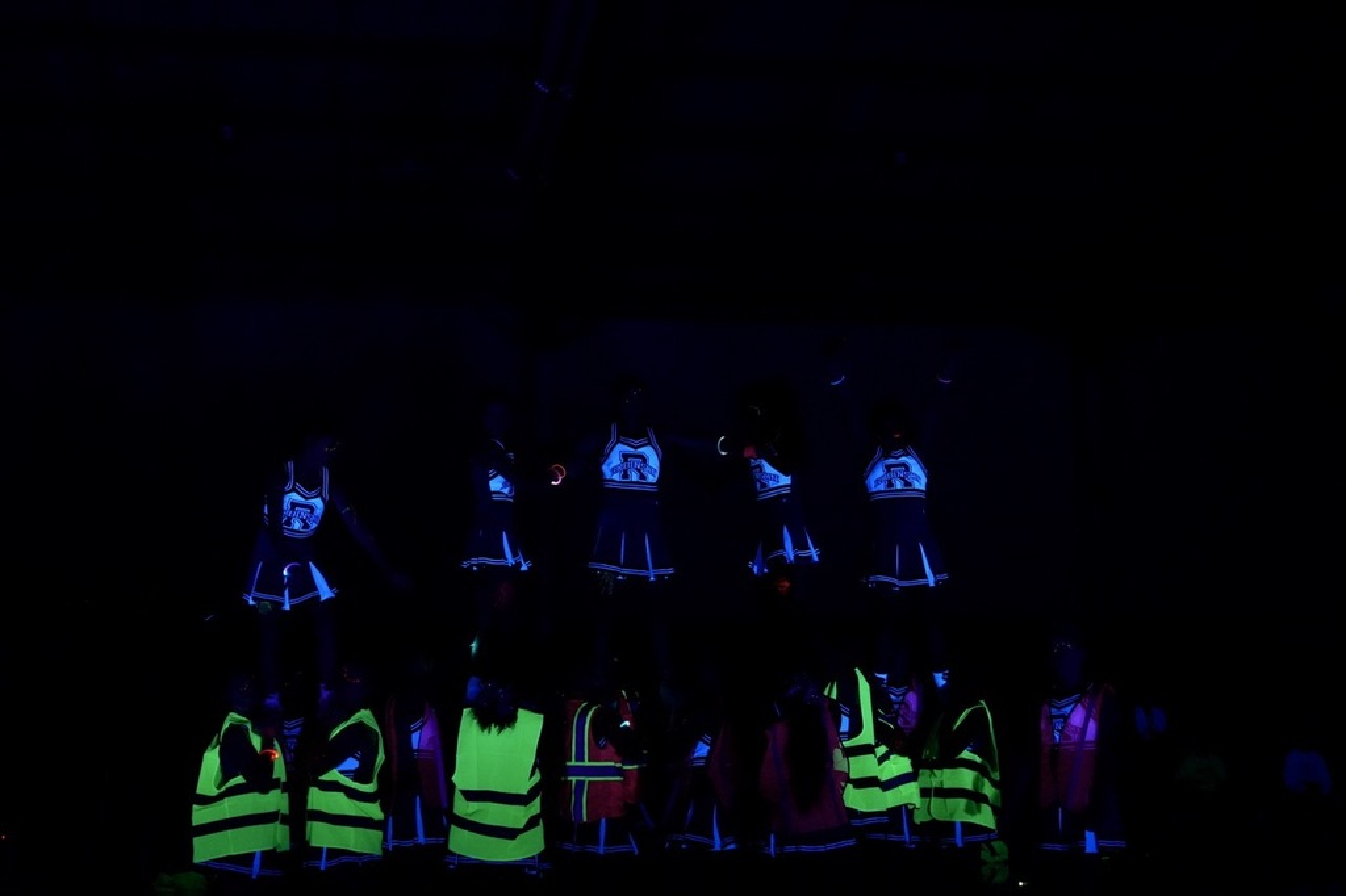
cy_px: 448
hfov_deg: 44.5
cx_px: 673
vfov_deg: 30.5
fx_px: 1644
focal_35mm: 44
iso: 12800
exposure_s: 1/320
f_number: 5.6
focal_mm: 44
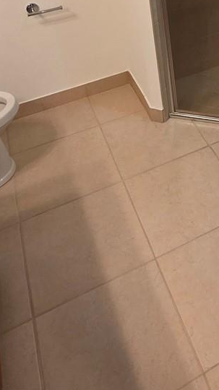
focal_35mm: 42
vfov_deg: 42.4
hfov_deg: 26.1
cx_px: 241
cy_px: 8
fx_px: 434
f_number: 1.9
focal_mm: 2.2
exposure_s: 1/60
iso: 200
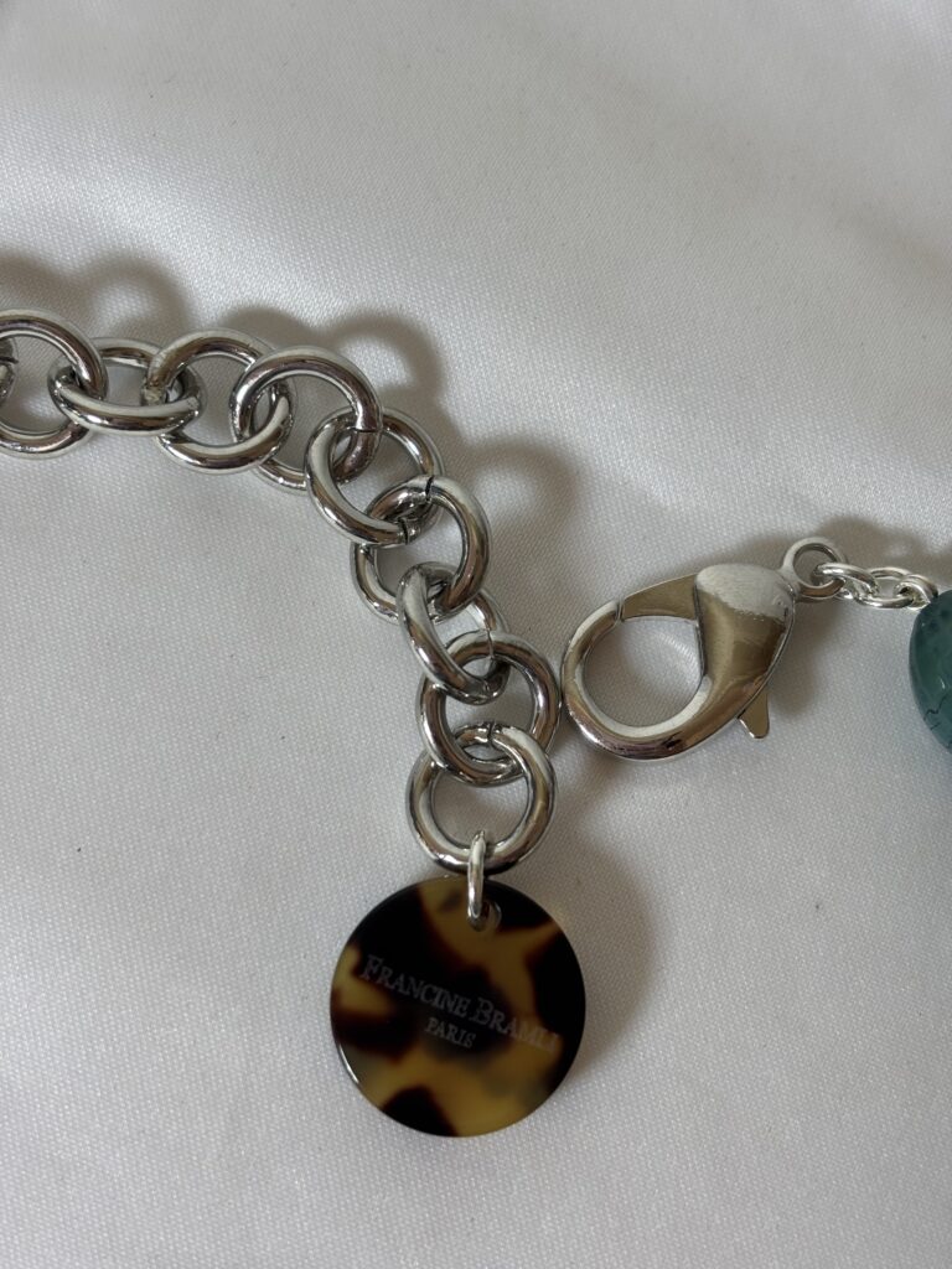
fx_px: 1907
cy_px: 634
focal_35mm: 52
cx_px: 476
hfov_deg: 28.0
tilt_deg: -76.2
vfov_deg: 36.8
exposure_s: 1/100
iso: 32
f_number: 1.6
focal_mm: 5.96
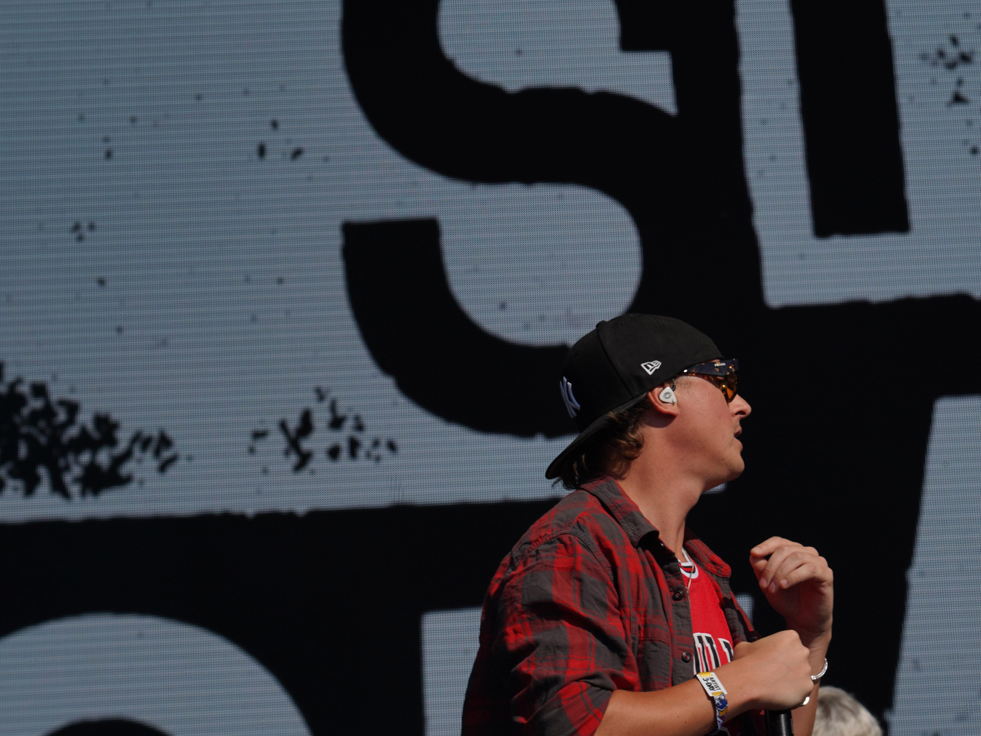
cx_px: 727
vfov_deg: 9.6
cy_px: 286
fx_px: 4364
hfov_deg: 12.8
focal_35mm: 154
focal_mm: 105
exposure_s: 1/1250
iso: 100
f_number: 8
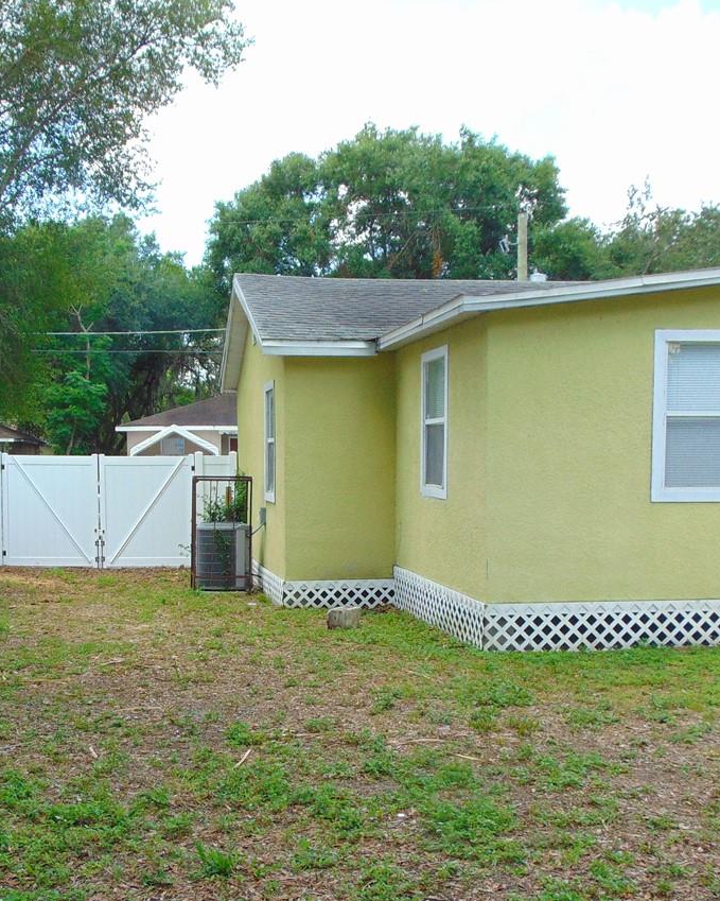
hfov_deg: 32.5
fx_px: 1226
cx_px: 239
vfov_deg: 40.0
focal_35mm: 46
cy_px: 567
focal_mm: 4.5
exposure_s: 1/60
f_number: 7.7
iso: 80
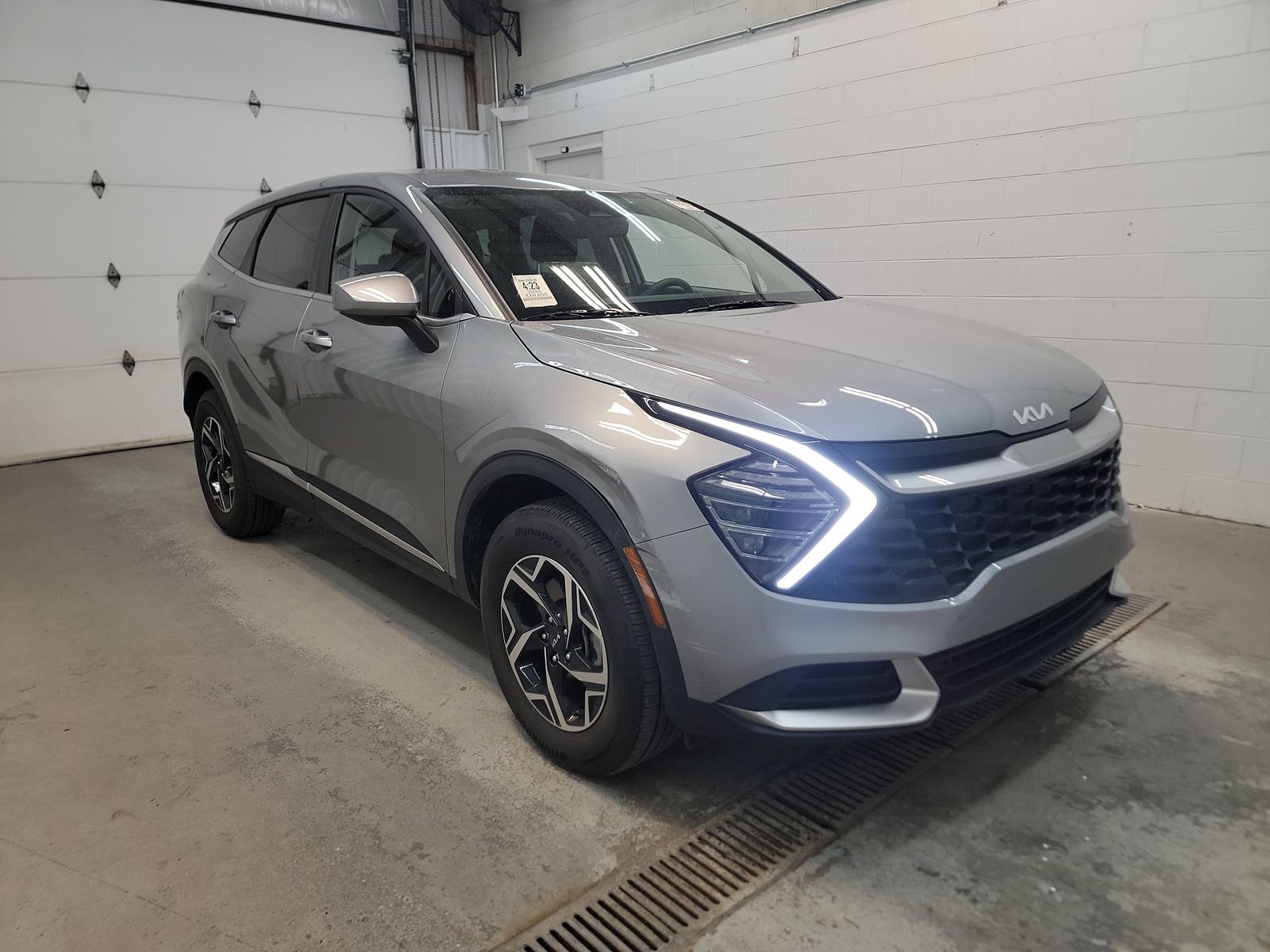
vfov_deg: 56.8
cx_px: 635
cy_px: 476
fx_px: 881
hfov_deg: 71.6
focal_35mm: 24
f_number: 1.8
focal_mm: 6.7
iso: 116
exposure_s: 1/59
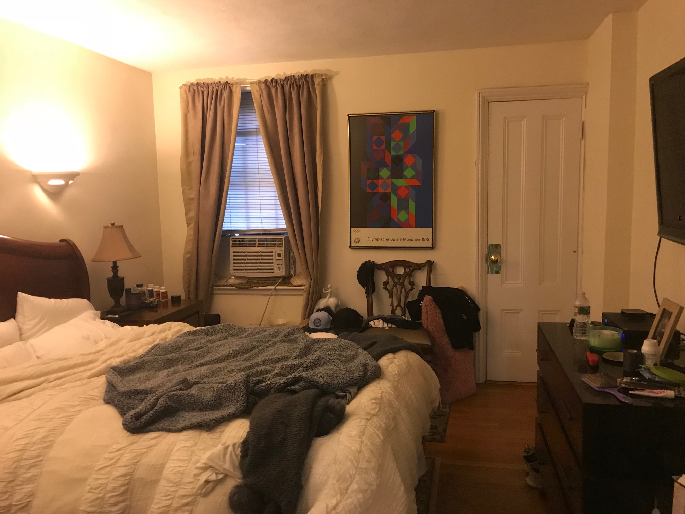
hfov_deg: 63.4
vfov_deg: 49.7
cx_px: 342
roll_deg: +2.8
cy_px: 257
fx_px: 554
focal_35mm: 28
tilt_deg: -6.7
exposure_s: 1/11
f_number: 1.8
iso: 100
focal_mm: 3.99
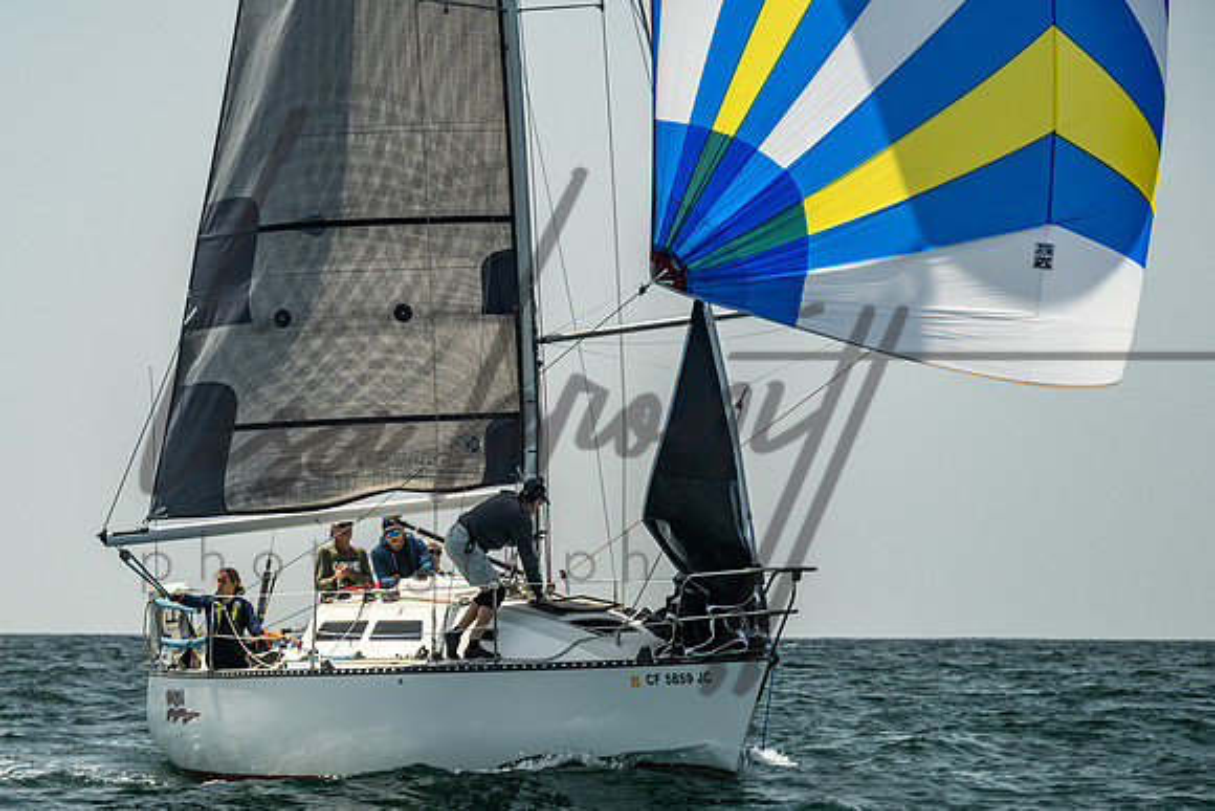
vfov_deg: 8.6
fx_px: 5406
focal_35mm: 160
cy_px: 536
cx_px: 463
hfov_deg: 12.8
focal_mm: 115
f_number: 6.3
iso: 320
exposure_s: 1/1600
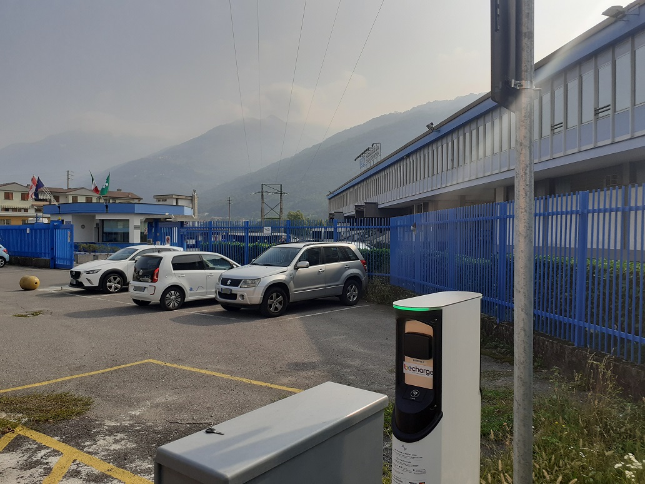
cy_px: 242
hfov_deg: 65.3
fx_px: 503
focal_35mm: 27
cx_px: 322
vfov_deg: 51.4
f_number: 1.9
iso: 40
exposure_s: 1/2208
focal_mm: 3.6
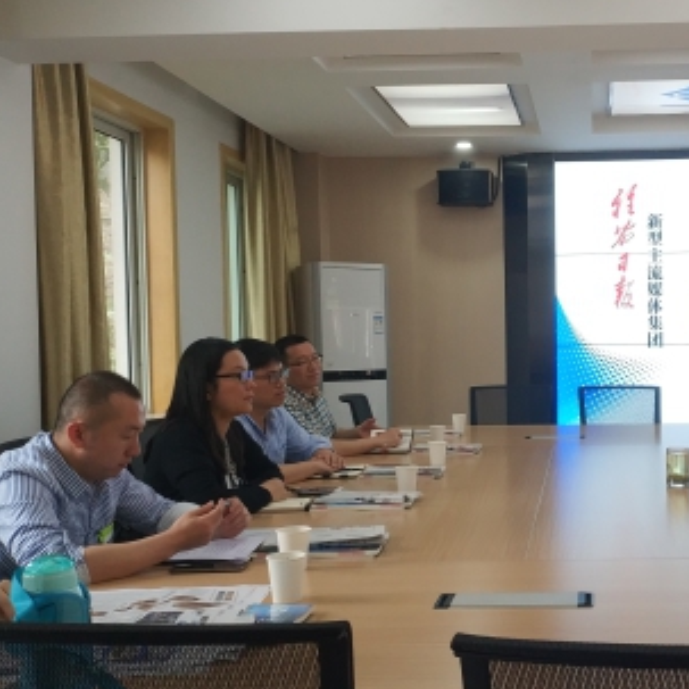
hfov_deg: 29.9
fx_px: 1261
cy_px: 391
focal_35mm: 56
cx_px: 548
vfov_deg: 30.5
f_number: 2
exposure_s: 1/50
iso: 203
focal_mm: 4.5
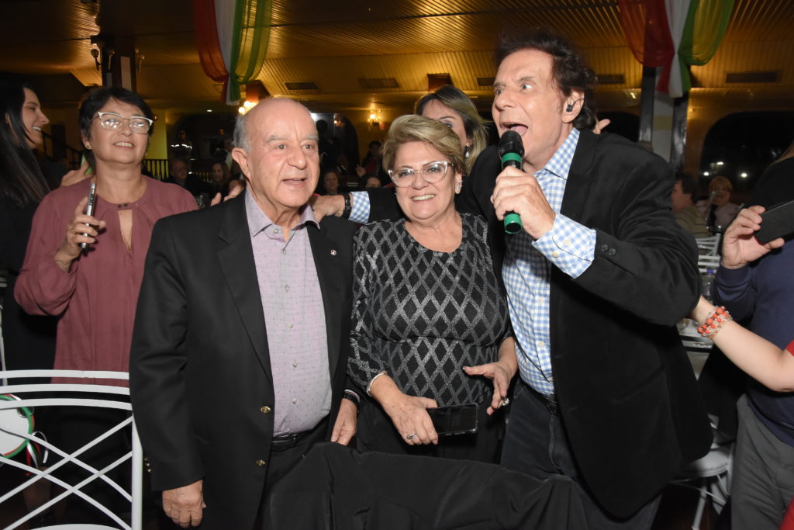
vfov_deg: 41.7
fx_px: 695
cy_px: 265
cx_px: 397
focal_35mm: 32
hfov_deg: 59.5
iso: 2000
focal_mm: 21
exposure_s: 1/80
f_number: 5
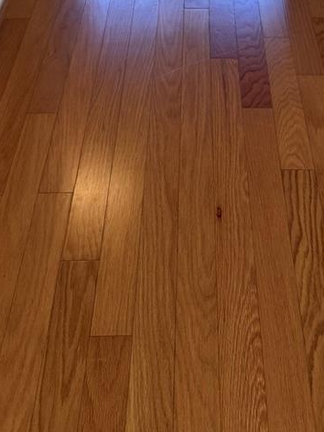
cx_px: 216
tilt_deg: -13.7
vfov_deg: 21.3
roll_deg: +0.1
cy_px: -205
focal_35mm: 78
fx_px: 975
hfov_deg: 18.8
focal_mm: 6.86
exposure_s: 1/120
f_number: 1.78
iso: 160
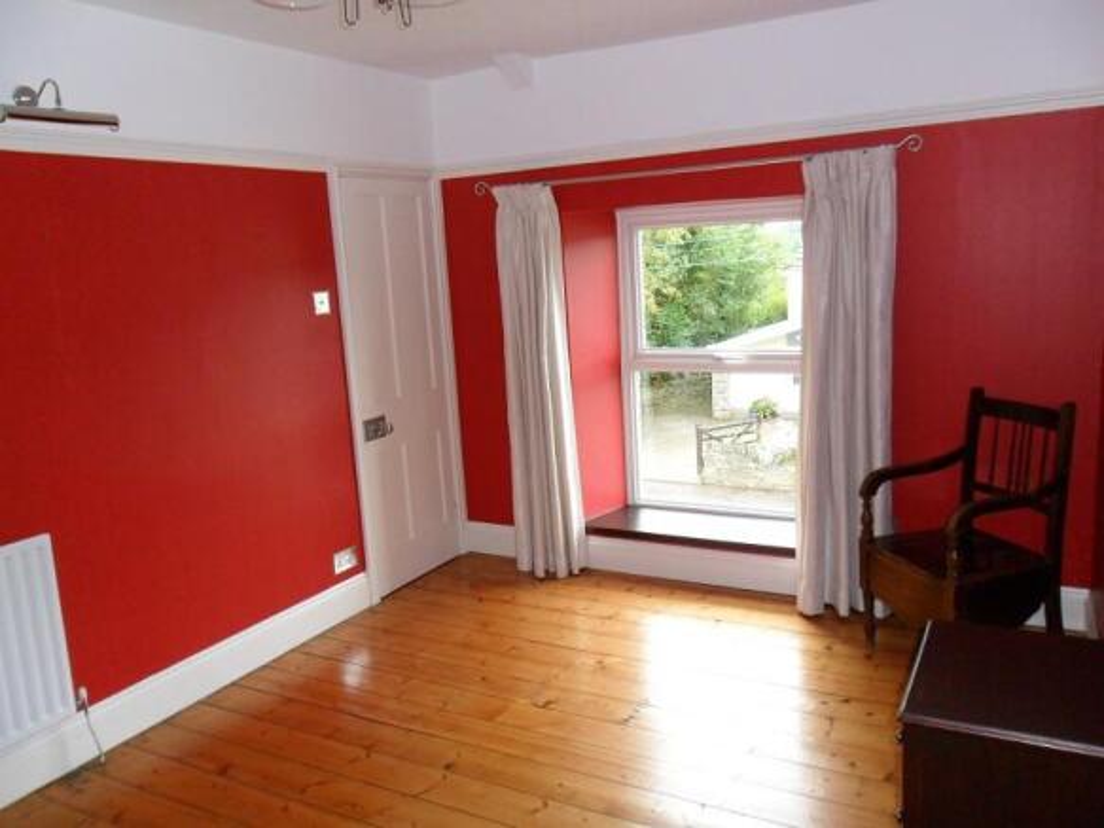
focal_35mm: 27
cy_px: 414
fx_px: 861
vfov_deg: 51.3
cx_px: 552
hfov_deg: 65.3
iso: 160
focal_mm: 4.9
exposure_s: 1/45
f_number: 3.5
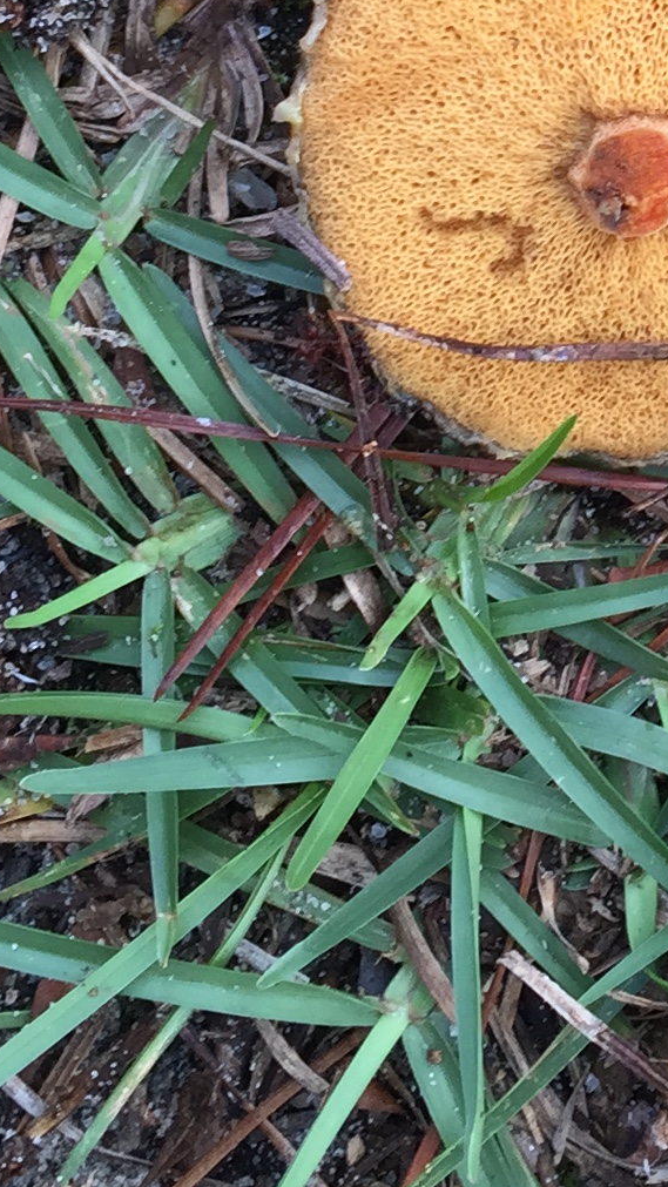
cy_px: -221
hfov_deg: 11.4
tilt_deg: -83.1
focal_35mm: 102
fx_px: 3211
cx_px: 1018
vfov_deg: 19.7
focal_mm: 4.15
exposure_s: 1/126
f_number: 2.2
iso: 32
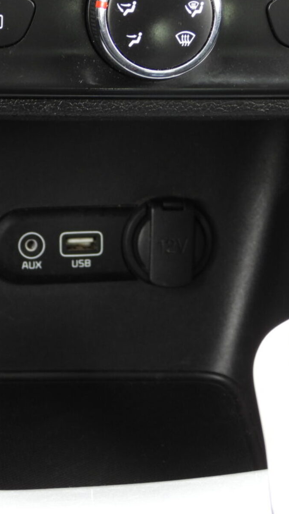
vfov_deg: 12.8
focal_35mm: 168
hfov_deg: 7.2
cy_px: 256
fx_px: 2289
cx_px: 47
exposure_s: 1/60
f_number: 4
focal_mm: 20.7
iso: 280
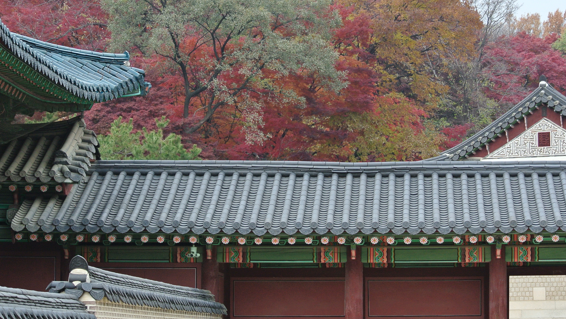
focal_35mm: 122
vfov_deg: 9.9
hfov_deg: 17.6
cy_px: 132
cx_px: 300
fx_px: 1831
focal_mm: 30
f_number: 3.8
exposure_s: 1/60
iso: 140
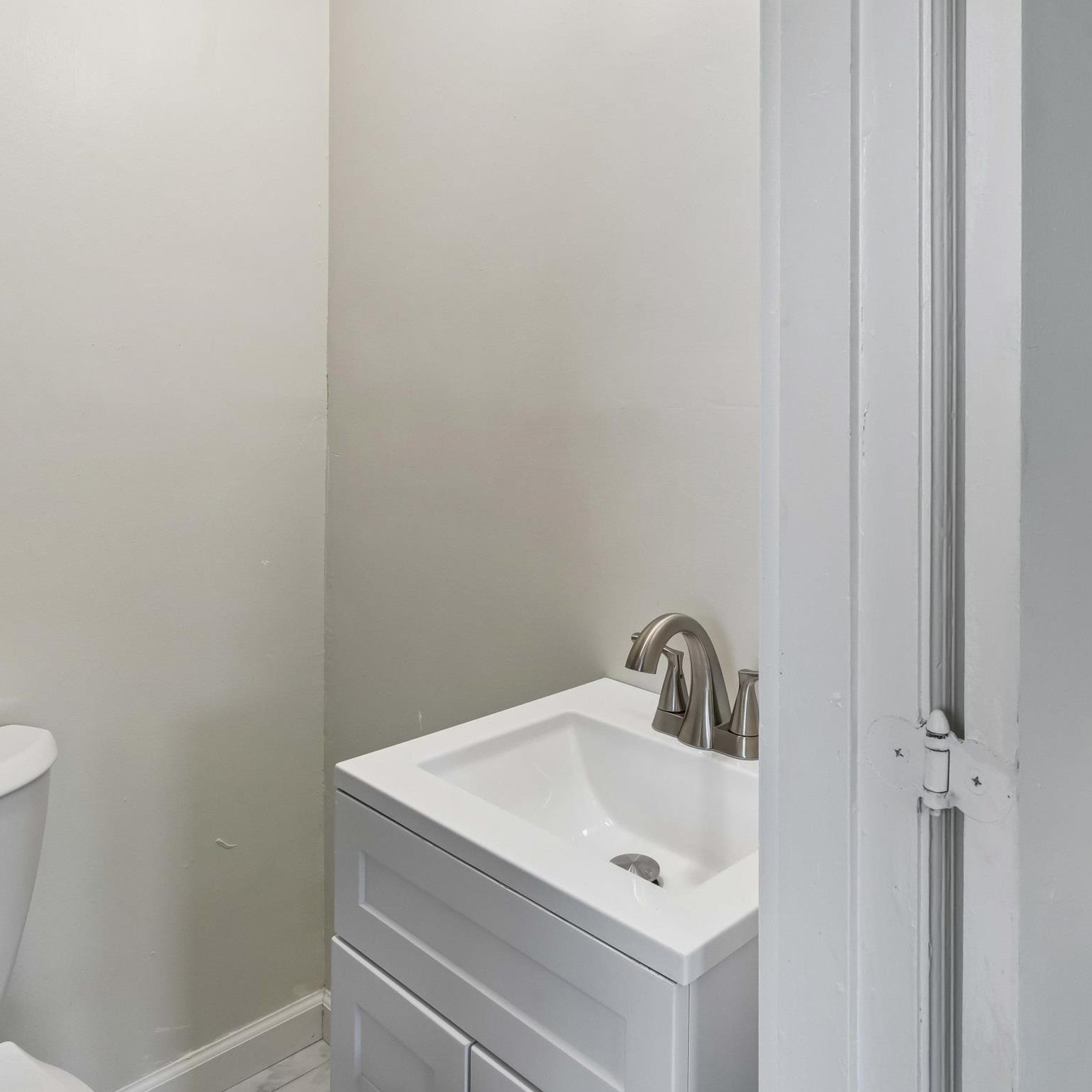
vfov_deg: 57.9
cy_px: 374
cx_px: 606
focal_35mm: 27
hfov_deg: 58.9
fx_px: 964
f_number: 13
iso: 400
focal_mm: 16
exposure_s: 1/10
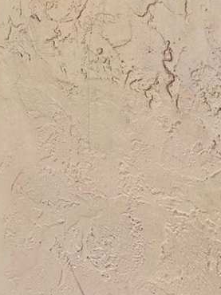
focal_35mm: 75
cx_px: 4
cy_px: 13
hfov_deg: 19.1
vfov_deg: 25.0
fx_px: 639
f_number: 1.8
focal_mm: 4.25
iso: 32
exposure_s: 1/175
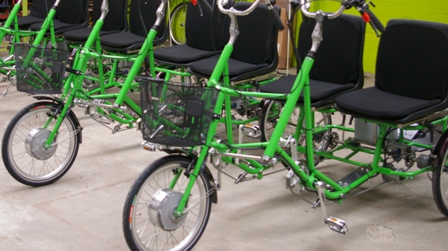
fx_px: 804
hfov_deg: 31.0
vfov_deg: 17.7
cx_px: 171
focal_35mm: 68
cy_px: 60
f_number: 4
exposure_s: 1/60
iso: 400
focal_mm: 31
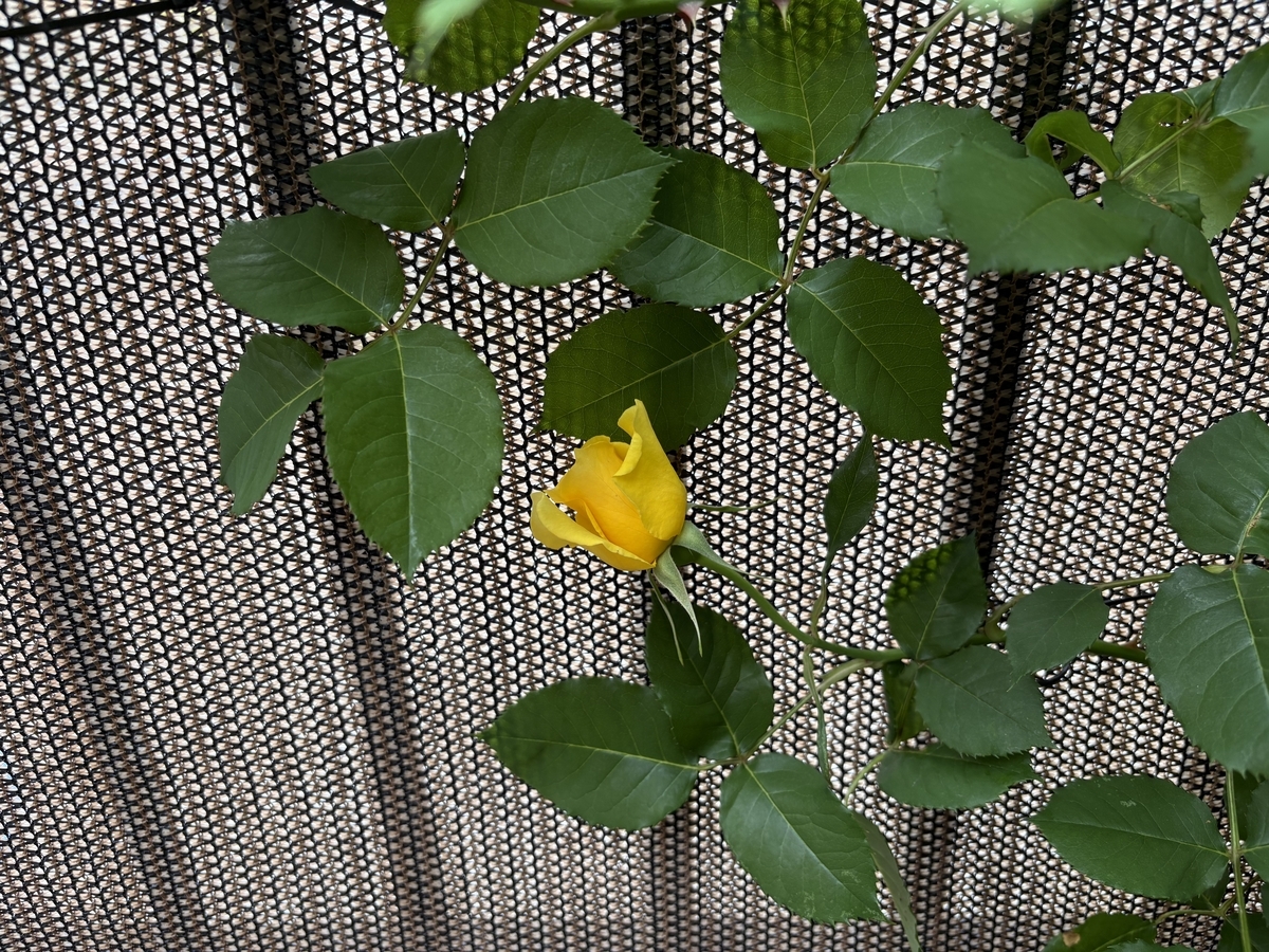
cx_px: 634
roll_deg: +2.7
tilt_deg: -26.8
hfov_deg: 67.3
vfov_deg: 53.1
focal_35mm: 26
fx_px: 953
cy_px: 476
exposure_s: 1/122
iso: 64
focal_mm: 5.96
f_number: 1.6
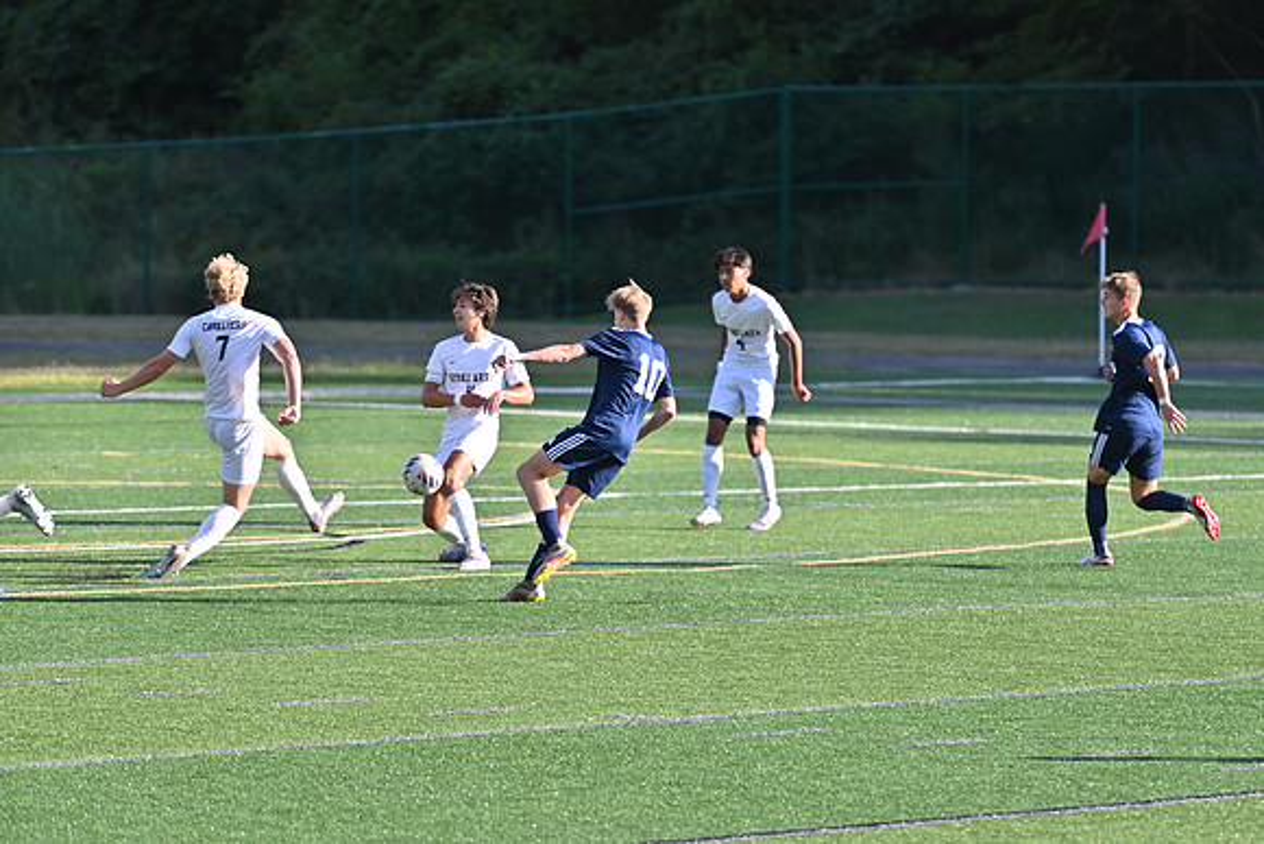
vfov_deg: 4.6
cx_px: 632
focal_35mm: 300
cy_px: 422
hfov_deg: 6.9
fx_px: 10535
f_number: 2.8
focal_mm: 200
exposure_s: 1/1600
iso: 200
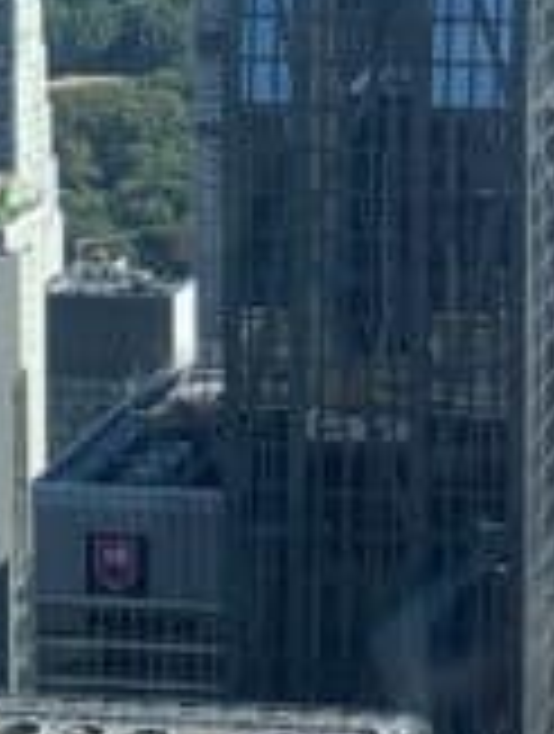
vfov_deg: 11.7
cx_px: 793
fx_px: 3465
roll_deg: +0.3
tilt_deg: -6.0
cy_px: -243
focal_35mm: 163
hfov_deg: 8.9
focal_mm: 4.25
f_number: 1.8
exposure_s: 1/1266
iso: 25
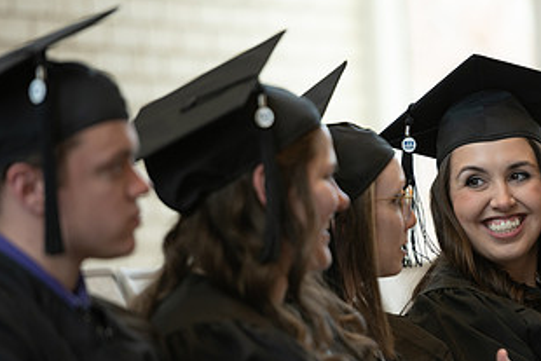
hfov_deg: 5.5
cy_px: 273
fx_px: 5623
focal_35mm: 374
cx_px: 417
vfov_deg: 3.7
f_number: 2.8
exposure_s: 1/250
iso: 400
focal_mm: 200
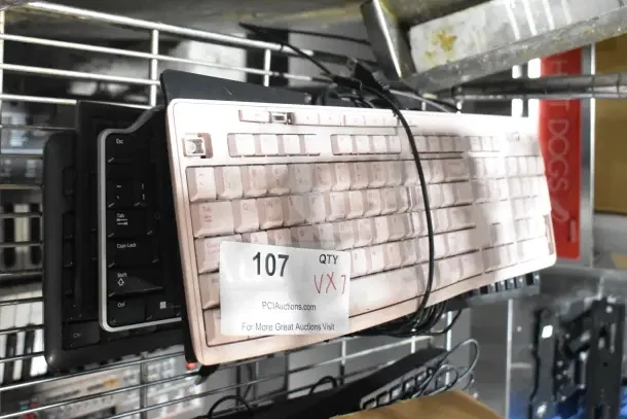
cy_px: 210
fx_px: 705
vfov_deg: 33.0
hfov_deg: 47.9
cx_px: 314
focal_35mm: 40
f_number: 6.3
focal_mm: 27
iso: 6400
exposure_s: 1/160
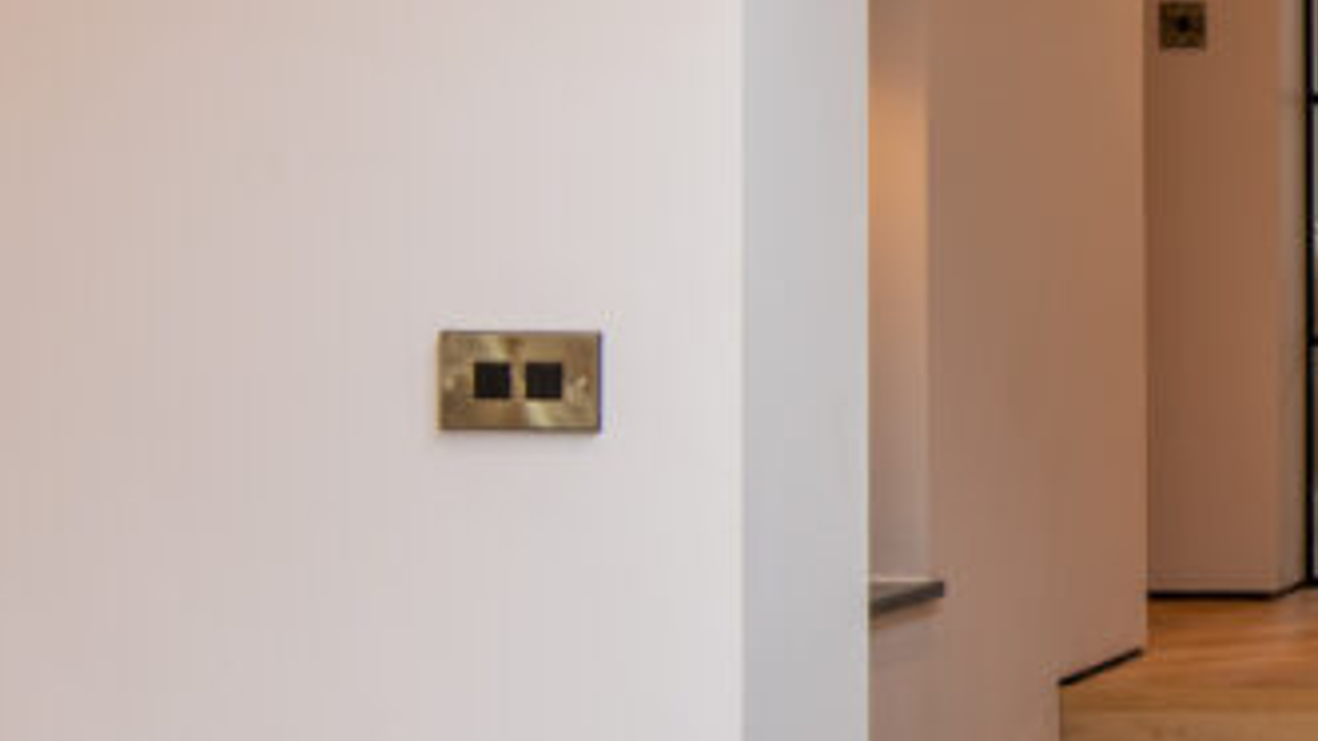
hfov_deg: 17.6
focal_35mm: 112
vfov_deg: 10.8
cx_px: 1836
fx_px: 3913
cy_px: 257
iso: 320
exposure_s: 1/20
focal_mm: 34
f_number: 8
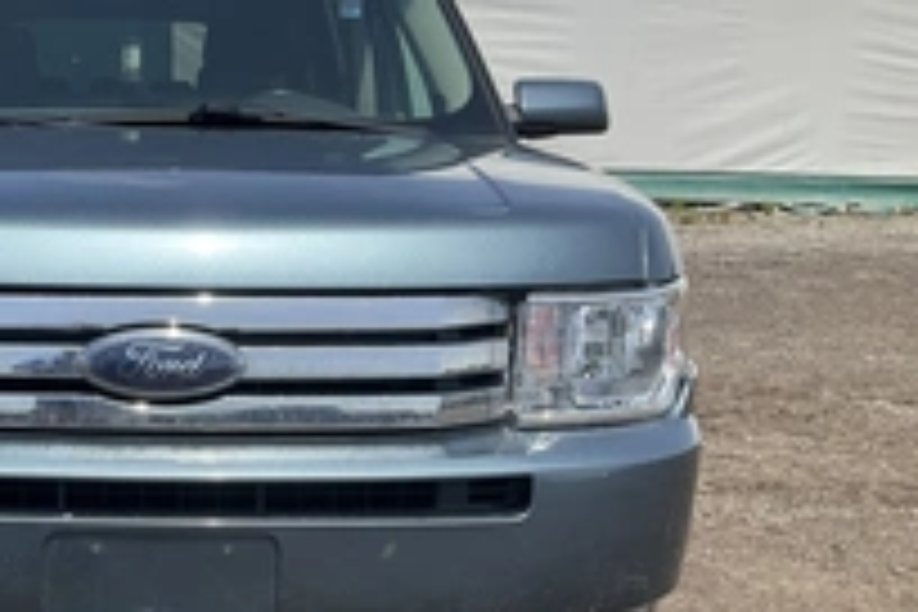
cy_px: 477
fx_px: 1504
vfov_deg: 22.7
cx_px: 72
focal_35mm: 59
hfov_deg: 32.1
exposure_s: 1/1250
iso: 25
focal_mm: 3
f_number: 1.8
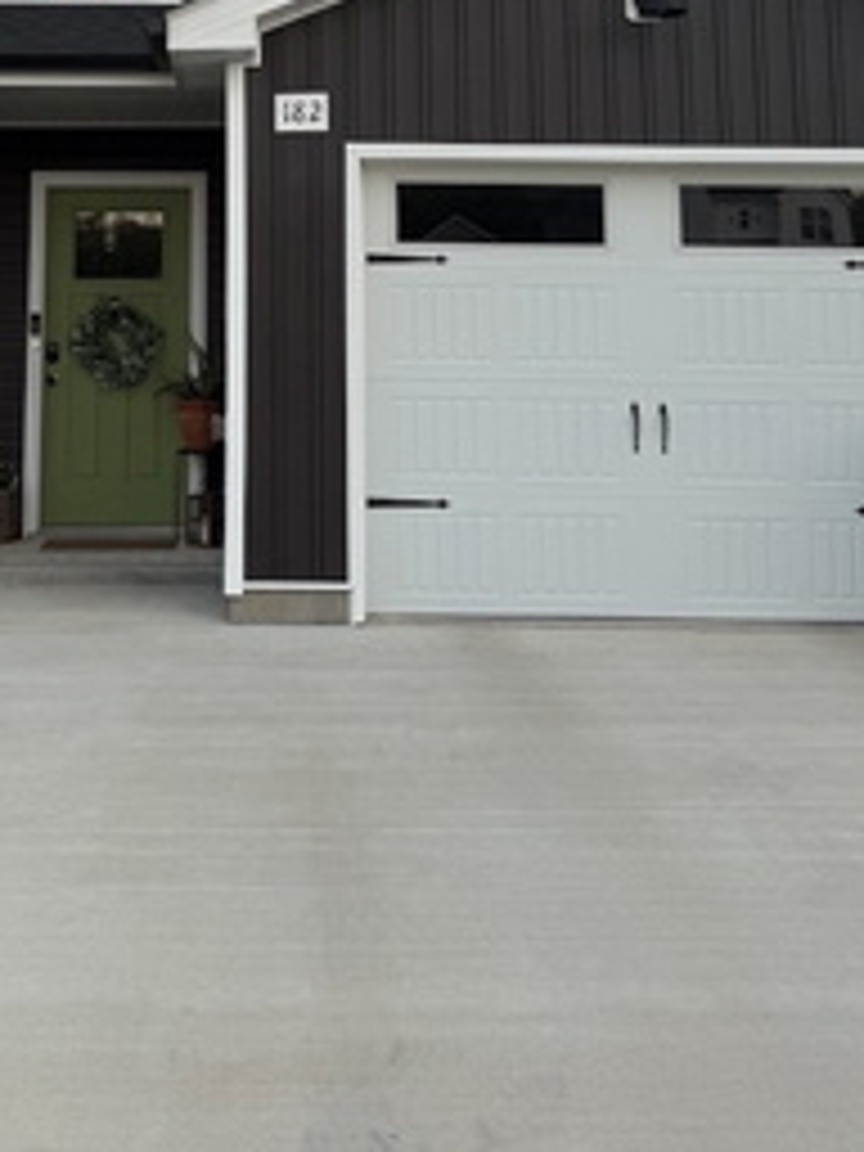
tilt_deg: +9.1
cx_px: 238
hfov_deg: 28.8
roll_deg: +1.5
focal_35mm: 50
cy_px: 92
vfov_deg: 35.7
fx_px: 1664
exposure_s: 1/266
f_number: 1.78
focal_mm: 6.76
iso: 64
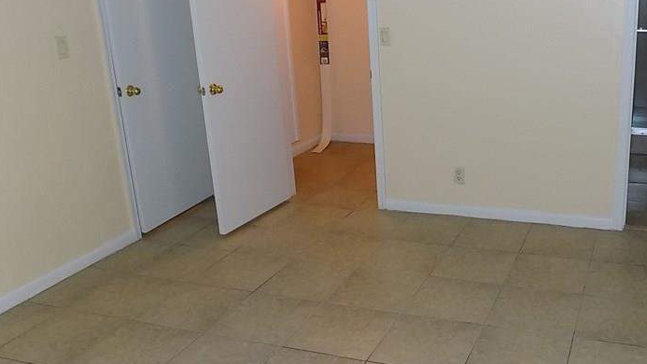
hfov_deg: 52.5
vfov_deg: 32.0
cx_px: 451
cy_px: 173
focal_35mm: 37
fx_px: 635
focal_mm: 4
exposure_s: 1/30
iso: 200
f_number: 3.1
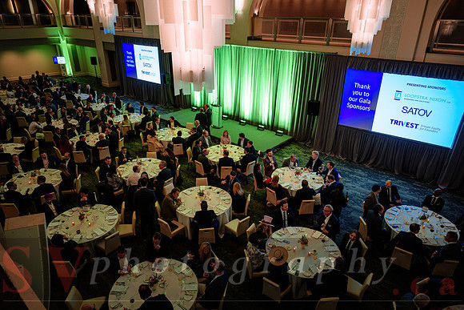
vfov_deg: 53.2
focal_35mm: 24
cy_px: 155
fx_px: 309
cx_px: 232
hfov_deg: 73.7
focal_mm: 24
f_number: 2.8
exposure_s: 1/50
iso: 1000
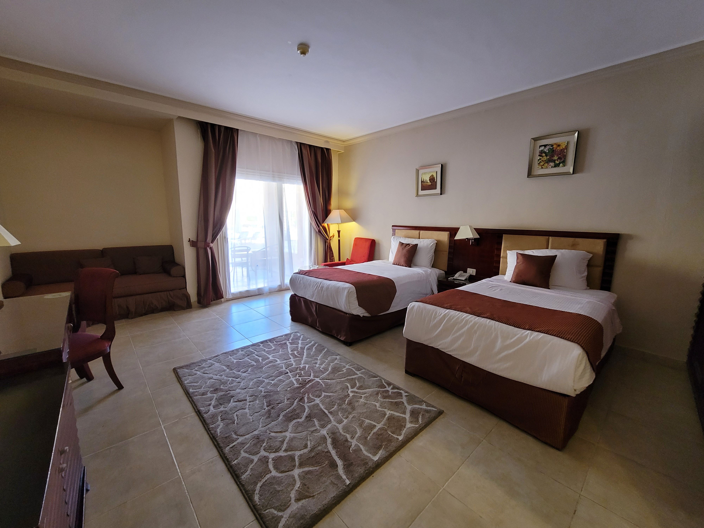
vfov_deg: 89.9
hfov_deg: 106.2
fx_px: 264
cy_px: 264
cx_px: 352
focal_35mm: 13
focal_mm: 2.2
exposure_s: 1/50
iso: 250
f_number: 2.2
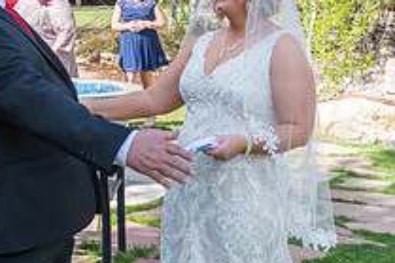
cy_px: 139
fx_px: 976
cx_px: 129
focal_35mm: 89
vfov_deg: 15.3
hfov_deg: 22.8
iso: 200
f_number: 5
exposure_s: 1/400
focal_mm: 32
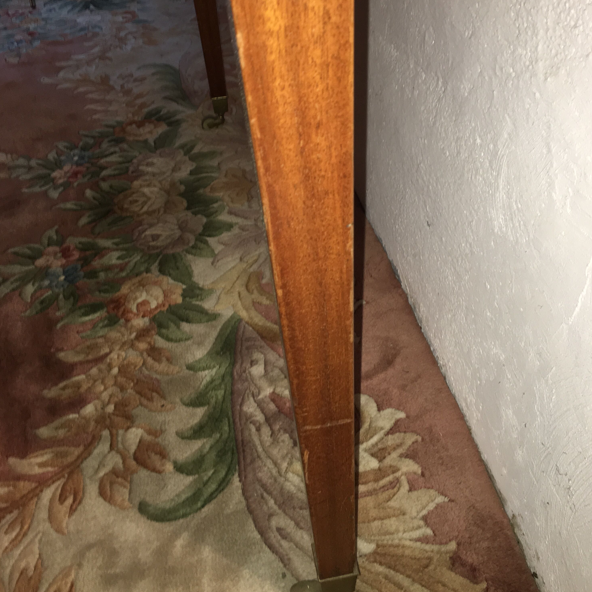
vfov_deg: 46.8
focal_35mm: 35
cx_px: 295
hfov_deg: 47.2
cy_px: 225
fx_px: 677
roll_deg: +1.9
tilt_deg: -34.0
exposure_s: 1/17
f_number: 2.2
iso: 50
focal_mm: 4.15
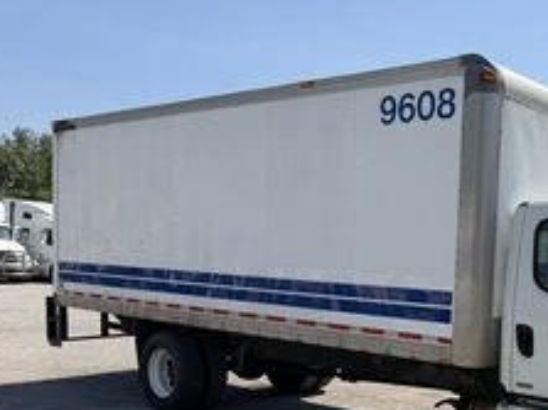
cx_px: 474
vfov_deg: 33.0
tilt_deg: -2.9
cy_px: 302
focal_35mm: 43
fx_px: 680
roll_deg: -2.1
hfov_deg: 41.1
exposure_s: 1/4673
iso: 80
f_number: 1.78
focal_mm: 6.76
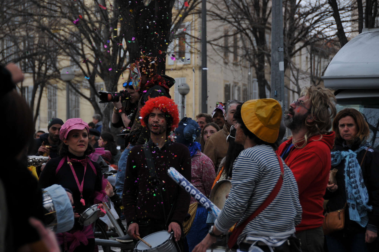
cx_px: 190
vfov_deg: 9.6
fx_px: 1498
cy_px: 126
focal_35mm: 142
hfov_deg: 14.4
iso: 200
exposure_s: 1/400
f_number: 5.3
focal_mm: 95
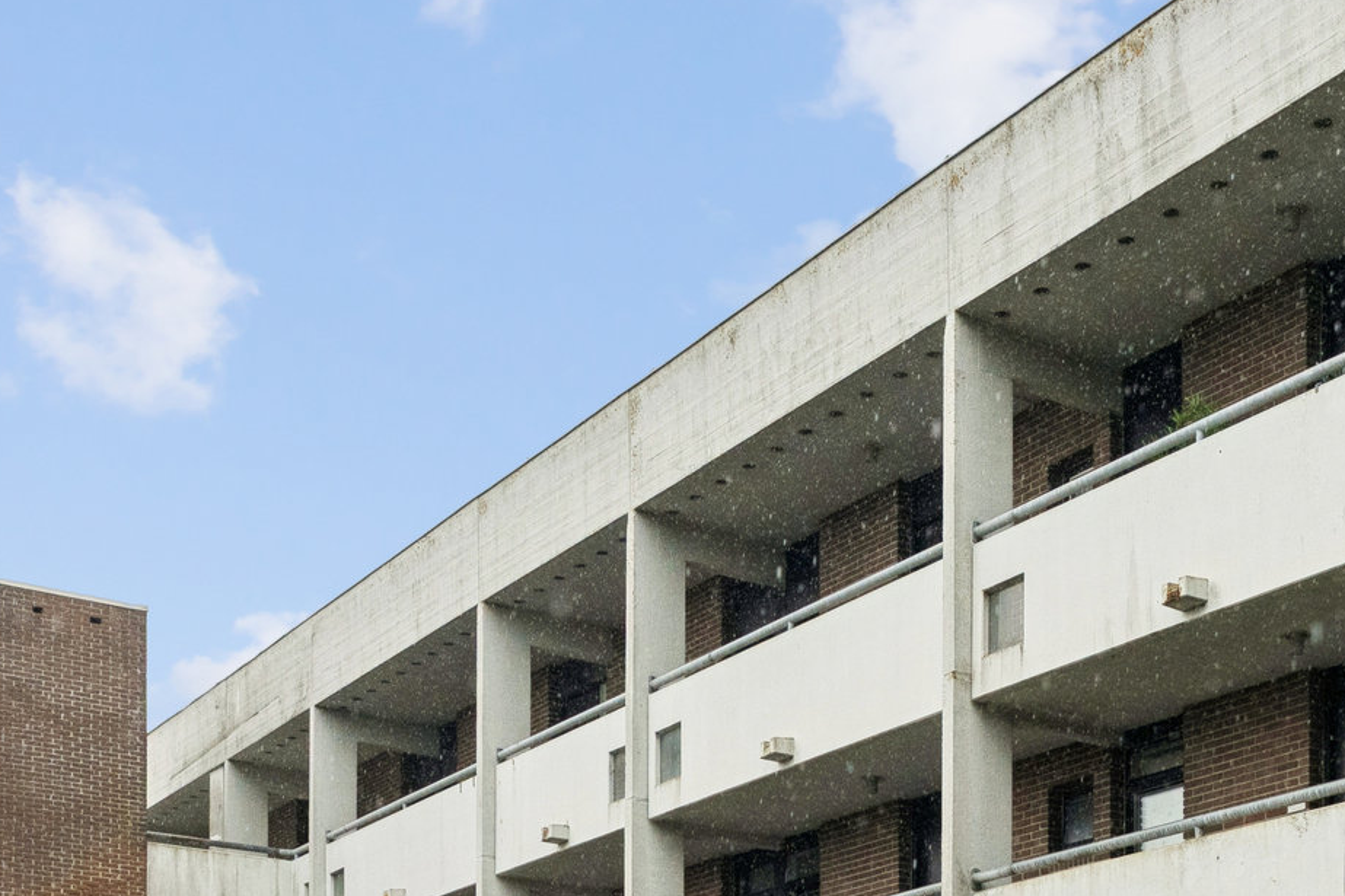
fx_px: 1942
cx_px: 987
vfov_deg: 24.6
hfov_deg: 37.4
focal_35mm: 52
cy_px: 935
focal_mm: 16
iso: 800
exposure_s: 1/800
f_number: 4
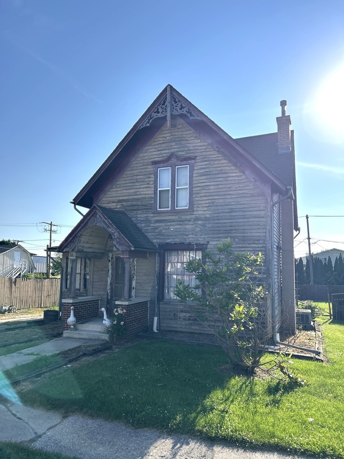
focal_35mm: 26
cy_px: 230
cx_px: 172
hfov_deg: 53.1
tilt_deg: +8.2
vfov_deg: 67.3
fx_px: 345
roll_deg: -0.8
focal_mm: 5.7
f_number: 1.5
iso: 50
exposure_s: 1/4831
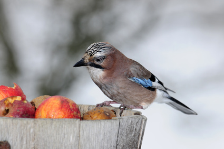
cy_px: 74
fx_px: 2796
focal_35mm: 450
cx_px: 112
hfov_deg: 4.6
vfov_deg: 3.0
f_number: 5.6
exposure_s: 1/200
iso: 200
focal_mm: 300
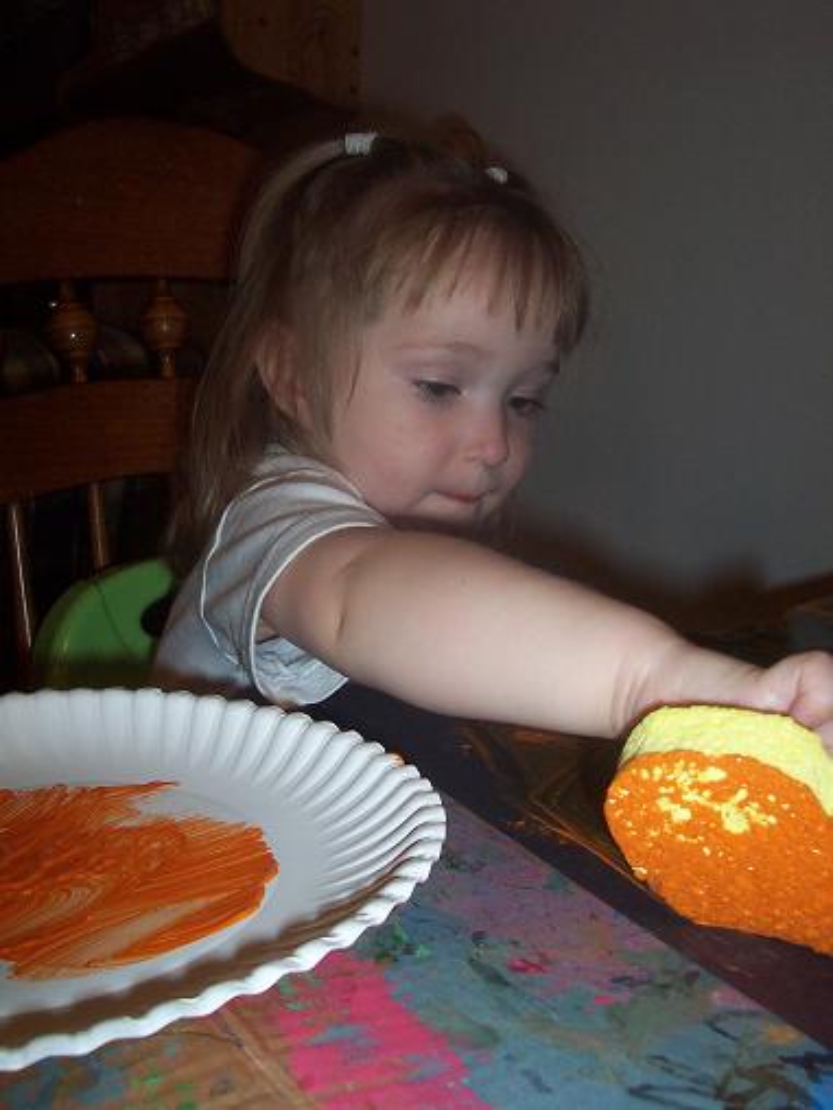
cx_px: 416
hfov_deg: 38.7
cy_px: 555
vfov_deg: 50.1
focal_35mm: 37
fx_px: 1187
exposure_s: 1/60
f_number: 2.8
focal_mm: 5.6
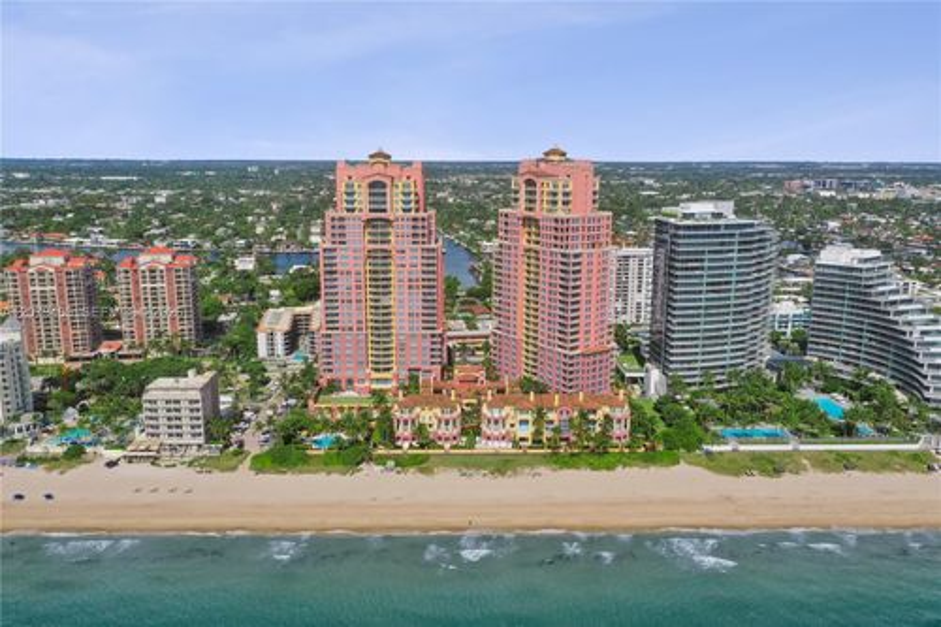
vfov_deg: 46.4
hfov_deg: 65.5
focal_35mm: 28
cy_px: 314
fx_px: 732
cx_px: 470
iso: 100
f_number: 6.3
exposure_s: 1/800
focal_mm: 10.26
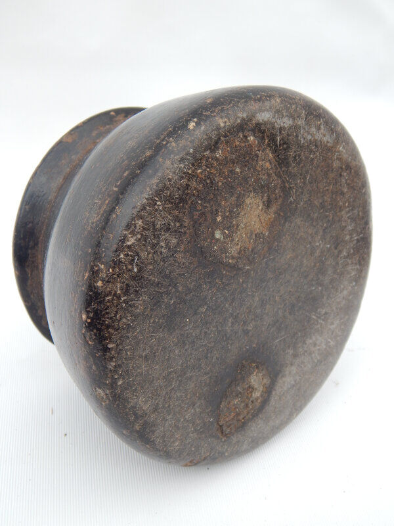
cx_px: 197
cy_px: 263
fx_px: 653
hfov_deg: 33.6
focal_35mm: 43
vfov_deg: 43.9
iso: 125
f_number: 3.6
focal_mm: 7.7
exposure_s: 1/250
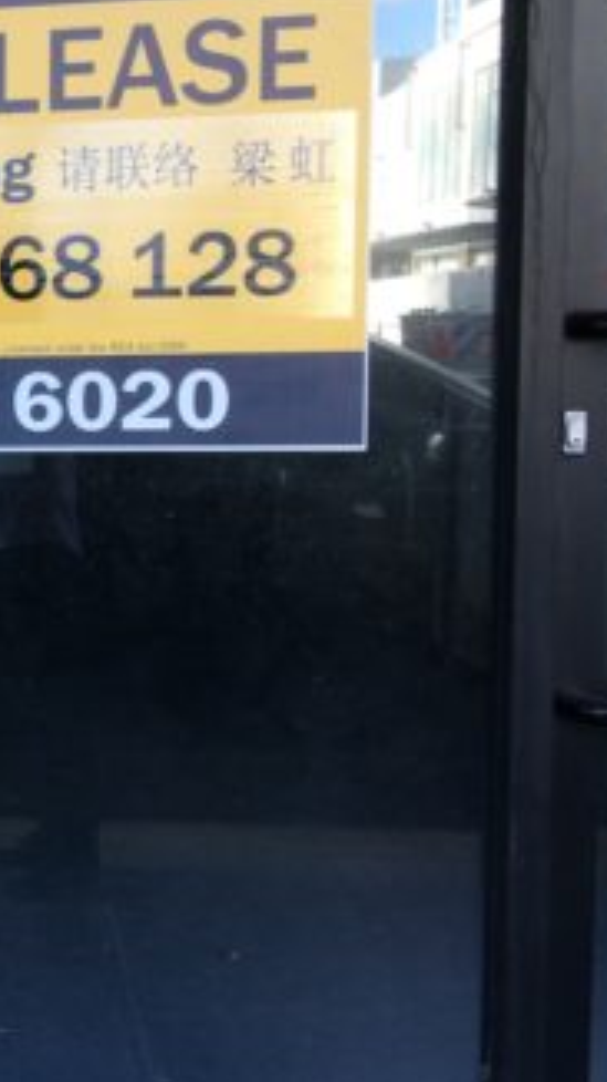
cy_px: 465
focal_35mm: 62
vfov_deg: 33.8
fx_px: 1777
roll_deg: +1.3
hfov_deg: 16.7
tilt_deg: -4.5
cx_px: -431
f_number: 2.2
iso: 25
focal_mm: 4.15
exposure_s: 1/50
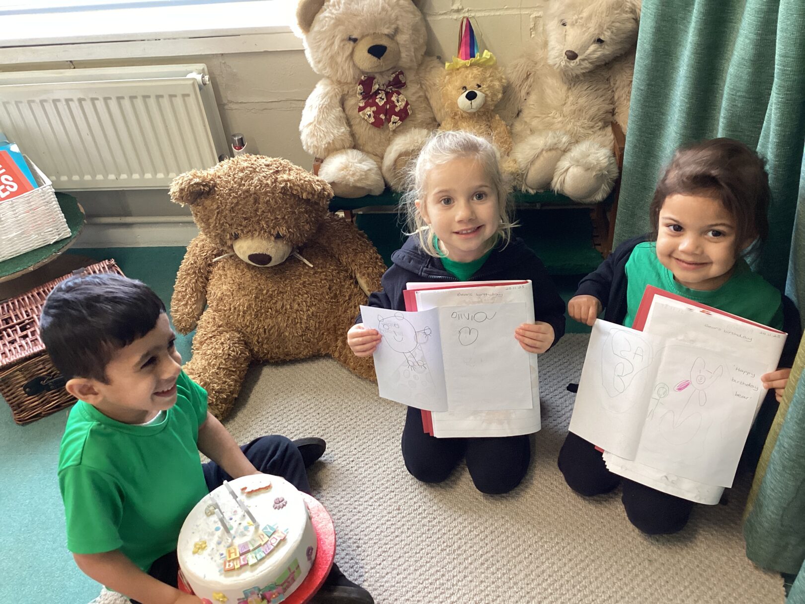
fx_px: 721
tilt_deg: -37.3
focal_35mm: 31
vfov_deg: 45.4
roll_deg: +5.5
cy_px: 302
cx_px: 402
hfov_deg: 58.4
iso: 200
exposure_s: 1/50
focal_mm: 3.3
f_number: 2.4
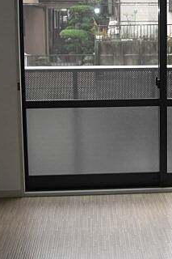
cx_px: 171
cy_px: 98
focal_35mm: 79
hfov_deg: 16.9
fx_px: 567
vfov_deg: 25.6
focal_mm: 7.9
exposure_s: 1/125
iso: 80
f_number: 2.8
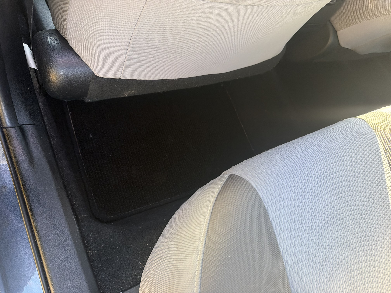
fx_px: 271
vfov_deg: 56.8
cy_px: 146
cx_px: 196
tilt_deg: -53.1
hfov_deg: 71.6
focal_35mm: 24
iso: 160
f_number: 1.78
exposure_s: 1/121
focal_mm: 6.76
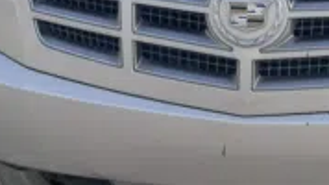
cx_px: 316
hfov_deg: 22.0
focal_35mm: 94
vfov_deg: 12.6
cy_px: -35
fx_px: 820
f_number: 1.78
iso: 80
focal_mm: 6.76
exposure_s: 1/3096
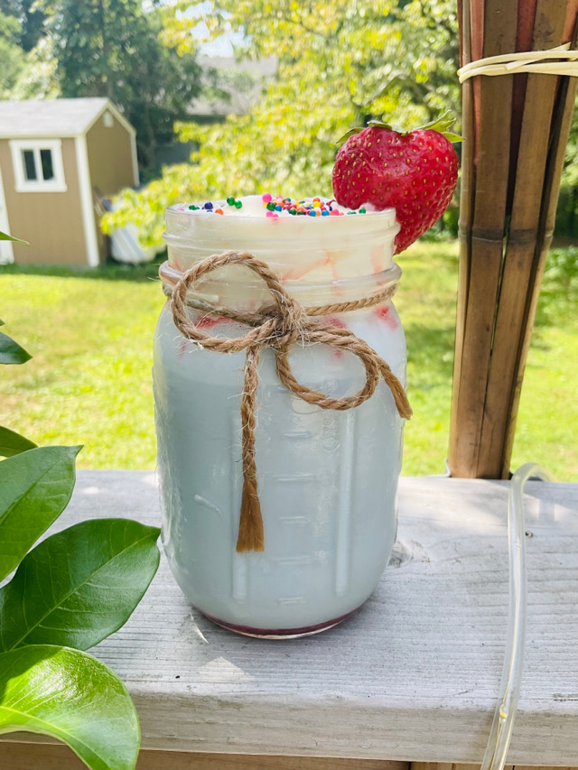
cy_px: 385
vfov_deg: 61.7
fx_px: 645
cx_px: 289
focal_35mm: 29
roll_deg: +1.5
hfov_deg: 48.2
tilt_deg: -20.1
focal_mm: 3
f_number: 1.8
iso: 16
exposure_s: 1/454
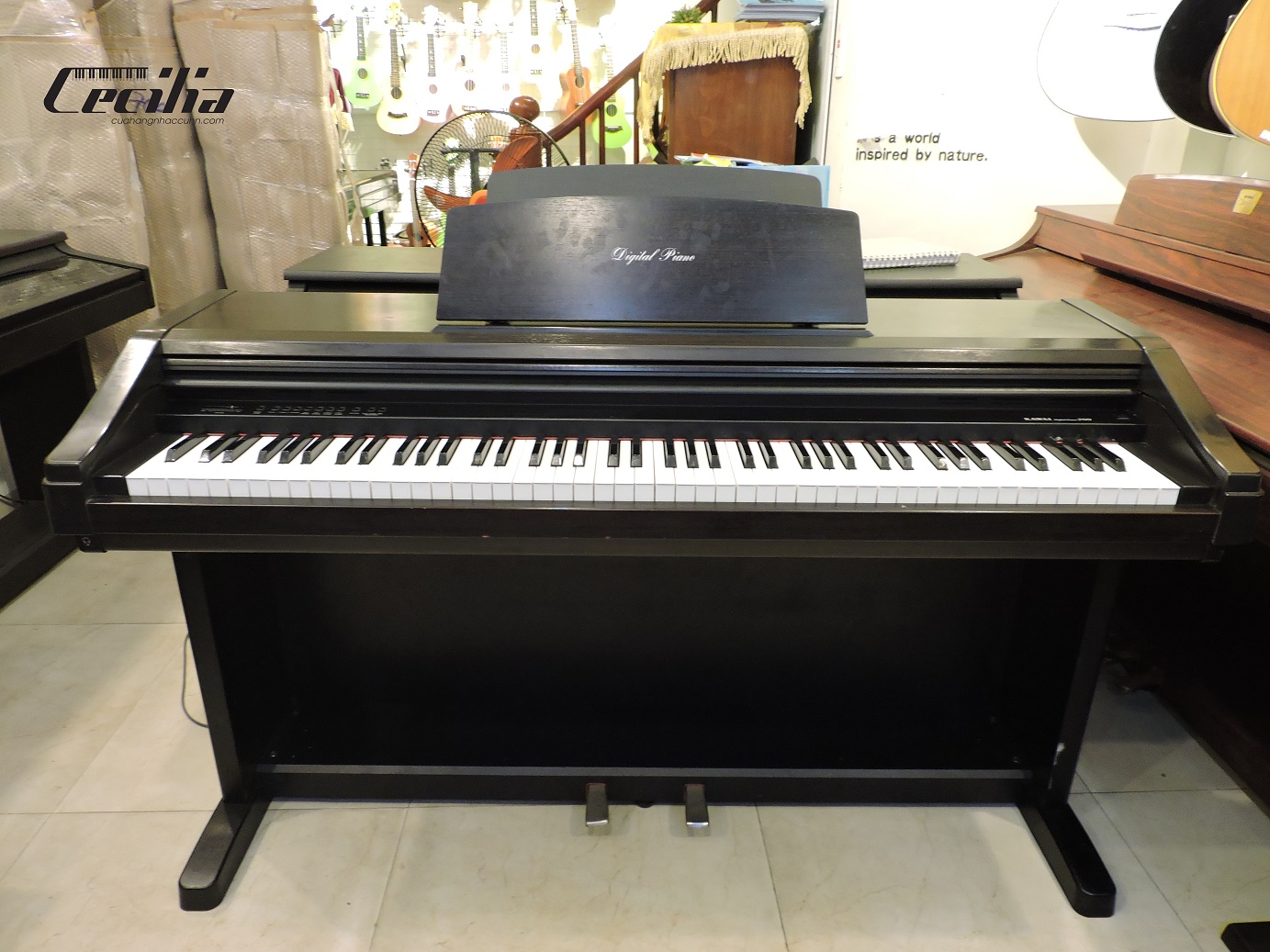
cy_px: 476
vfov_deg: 56.8
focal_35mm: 24
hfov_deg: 71.6
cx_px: 635
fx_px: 880
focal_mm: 4.3
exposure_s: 1/10
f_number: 3
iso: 400
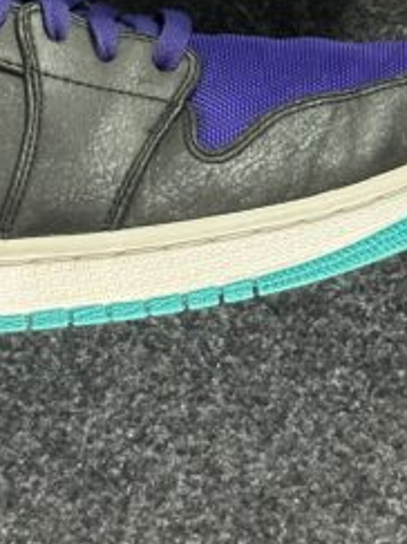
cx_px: 9
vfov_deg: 12.1
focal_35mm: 158
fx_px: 2479
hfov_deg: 9.3
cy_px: -173
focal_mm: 6.86
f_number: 1.78
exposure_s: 1/33
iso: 250
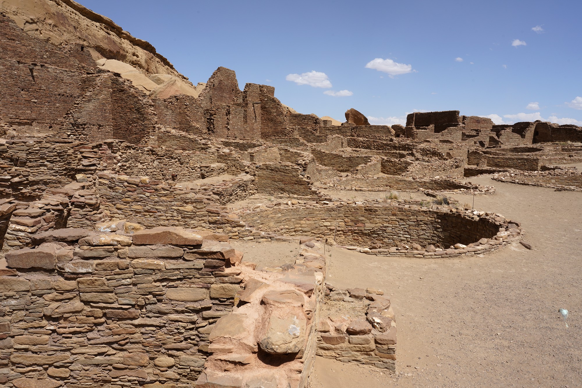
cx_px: 291
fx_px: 453
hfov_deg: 65.5
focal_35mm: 28
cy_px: 194
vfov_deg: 46.4
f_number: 18
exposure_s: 1/100
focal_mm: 28
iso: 100
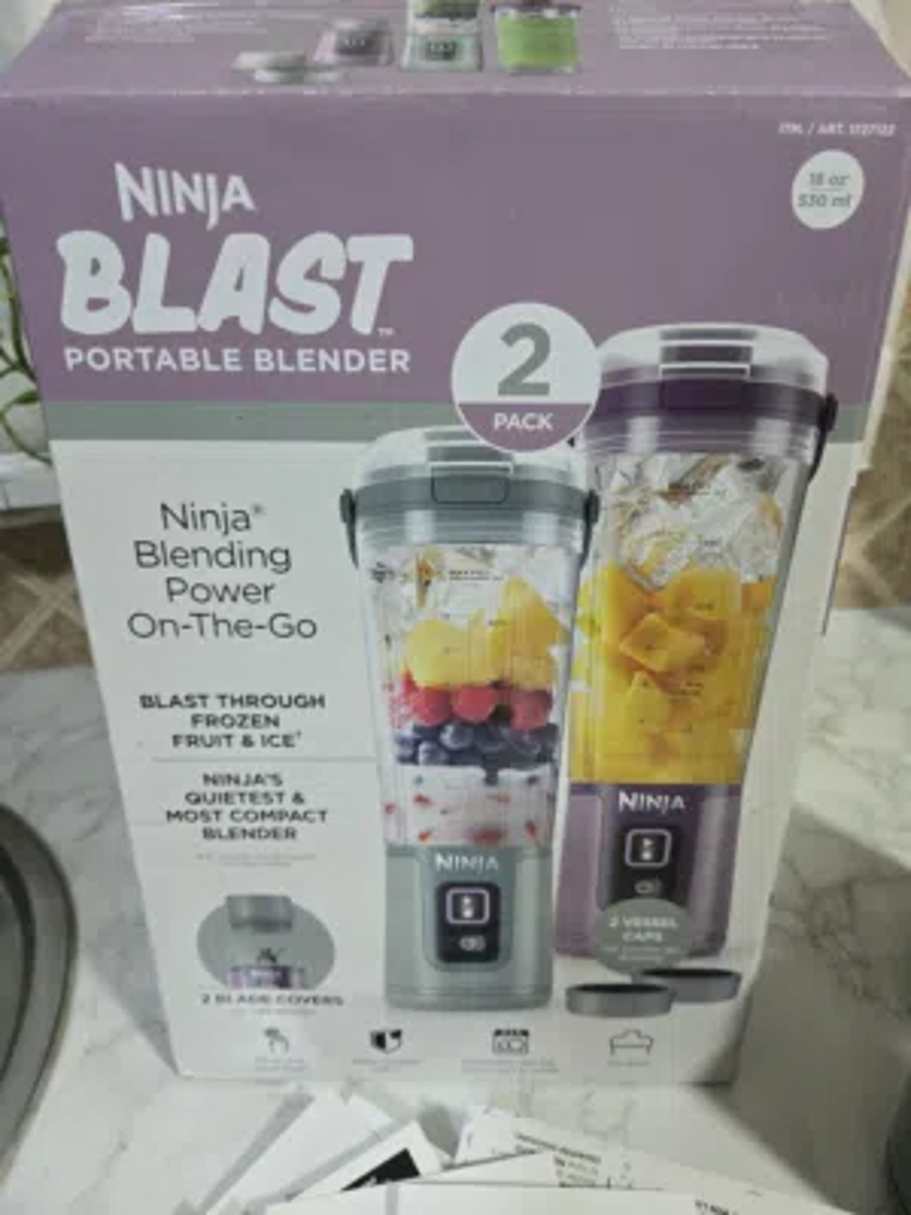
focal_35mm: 23
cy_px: 608
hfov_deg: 58.9
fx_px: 807
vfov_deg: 73.9
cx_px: 456
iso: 250
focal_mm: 5.4
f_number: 1.8
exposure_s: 1/100
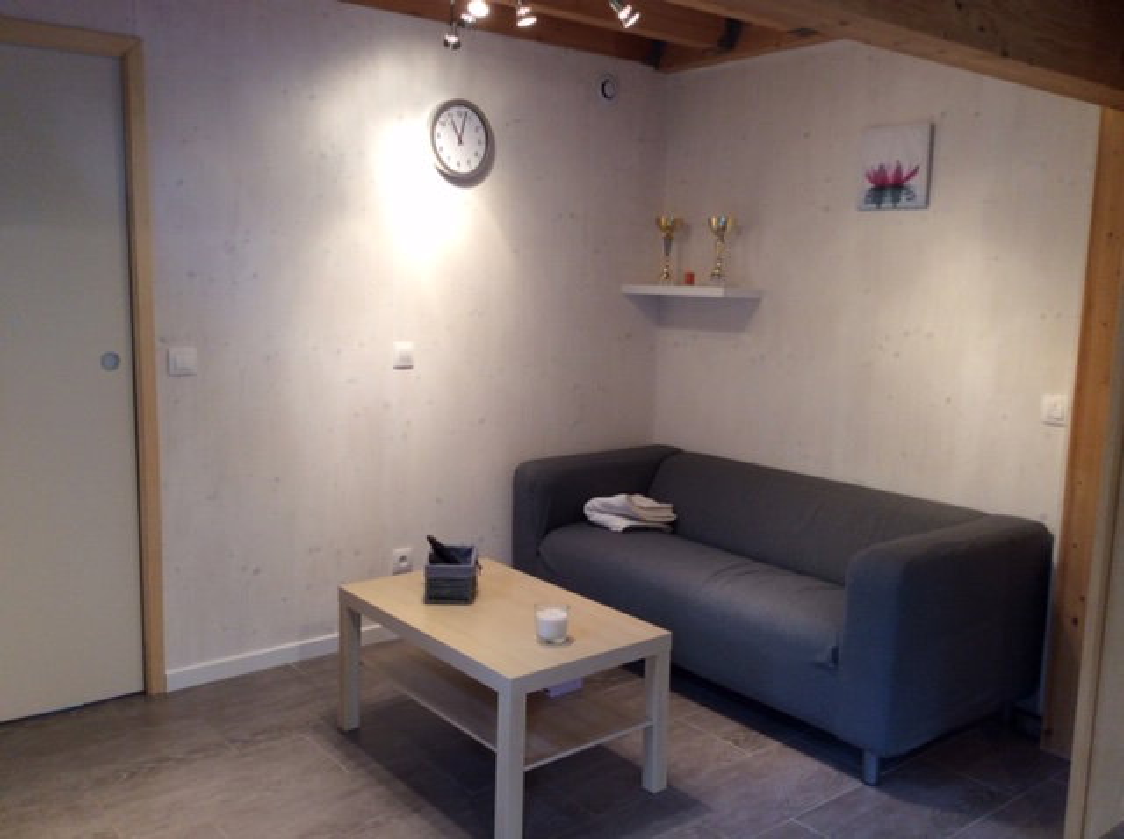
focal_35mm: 32
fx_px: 1038
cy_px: 420
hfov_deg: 56.9
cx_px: 562
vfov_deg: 44.1
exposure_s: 1/25
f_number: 2.4
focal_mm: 3.3
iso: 50
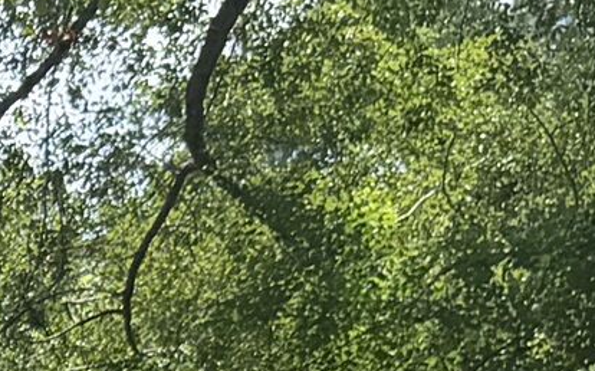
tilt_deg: +2.3
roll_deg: +0.5
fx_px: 3062
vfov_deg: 6.5
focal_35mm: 189
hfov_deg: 9.6
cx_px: -928
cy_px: 989
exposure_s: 1/1770
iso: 80
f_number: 1.78
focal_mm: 6.76
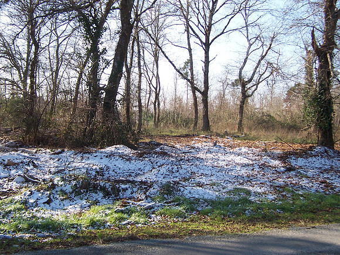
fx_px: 511
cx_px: 170
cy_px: 128
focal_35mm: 52
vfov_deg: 28.0
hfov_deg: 36.8
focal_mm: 8
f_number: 4
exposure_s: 1/350
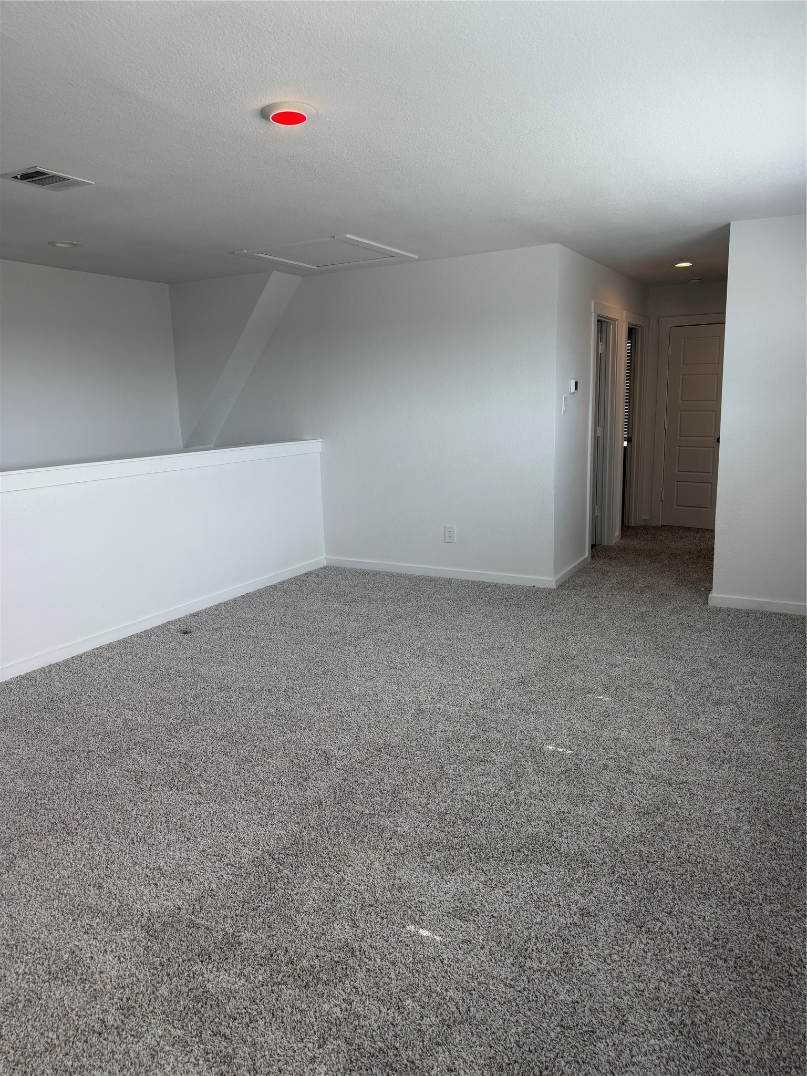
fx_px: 746
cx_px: 404
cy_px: 538
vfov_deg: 71.6
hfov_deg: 56.8
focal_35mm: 24
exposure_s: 1/206
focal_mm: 6.76
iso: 64
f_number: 1.78
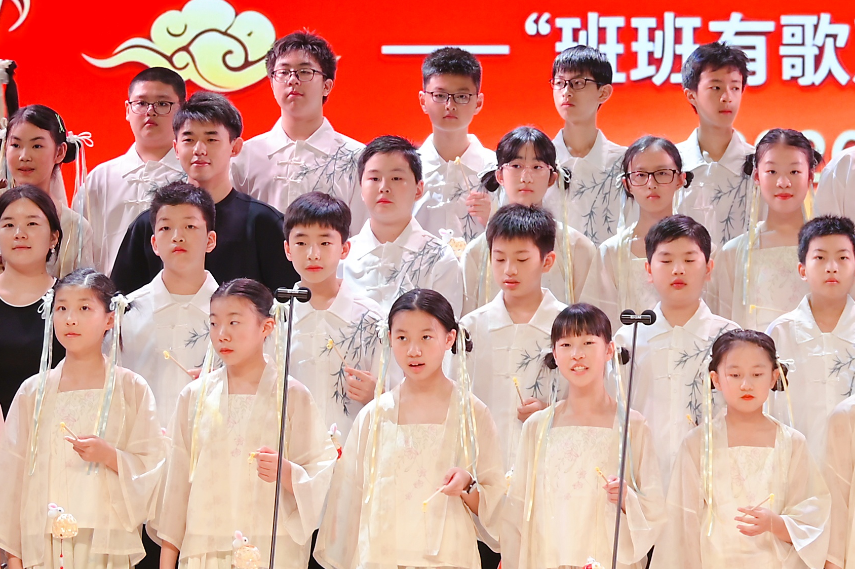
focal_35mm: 129
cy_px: 131
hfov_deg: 15.6
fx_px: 3062
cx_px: 840
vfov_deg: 10.6
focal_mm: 36
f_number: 4
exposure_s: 1/40
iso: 100
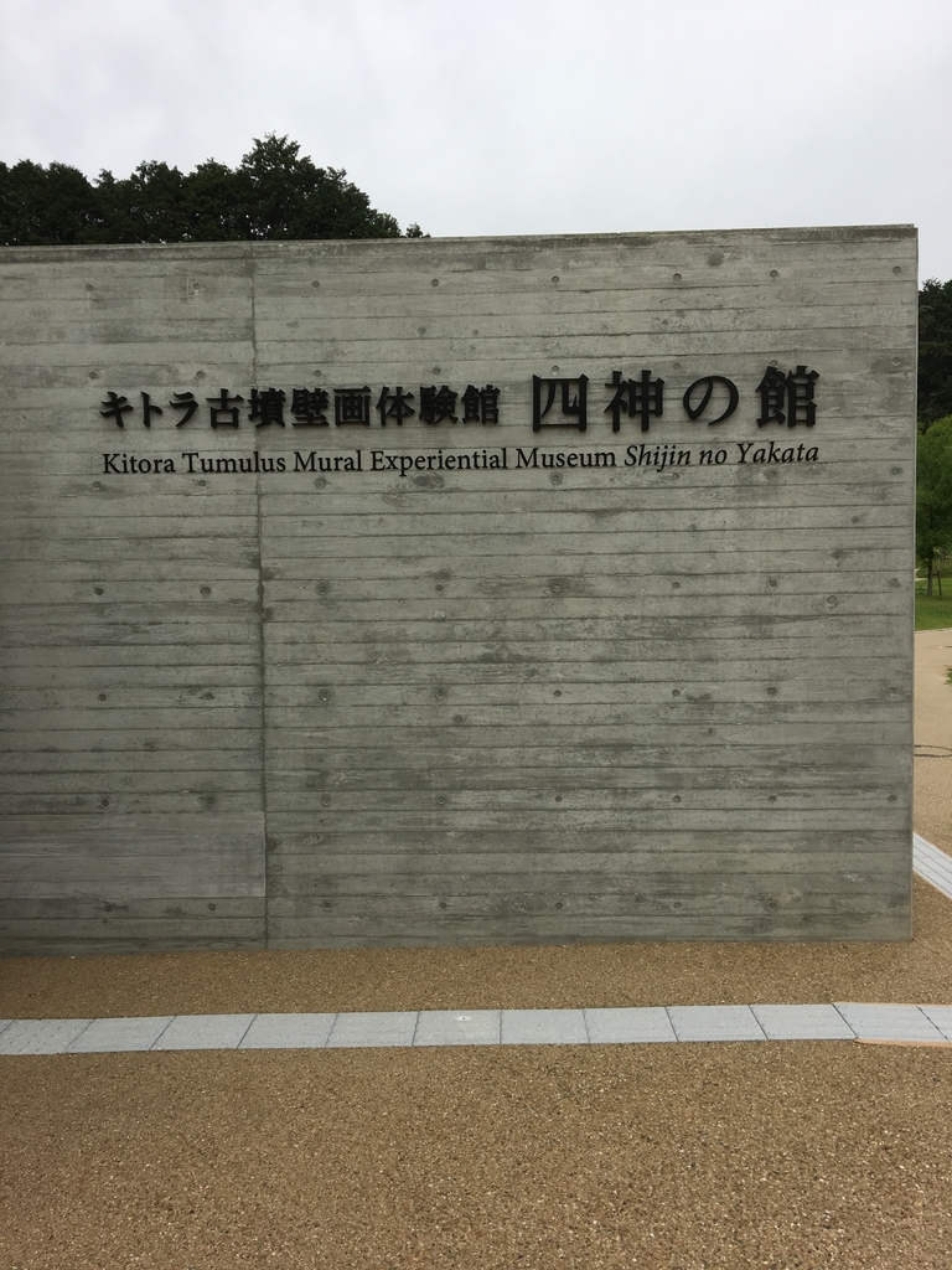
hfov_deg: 48.2
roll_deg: +0.9
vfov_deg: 61.7
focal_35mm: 29
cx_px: 476
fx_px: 1063
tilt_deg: -2.3
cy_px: 635
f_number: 2.2
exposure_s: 1/2079
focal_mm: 4.15
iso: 25
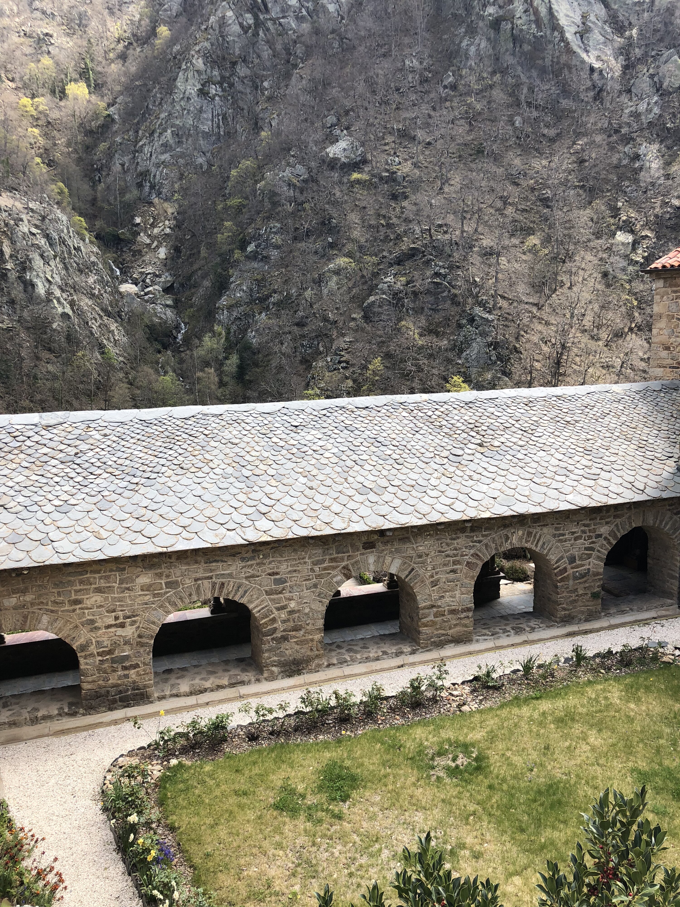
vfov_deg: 63.4
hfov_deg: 49.7
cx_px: 340
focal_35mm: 28
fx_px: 733
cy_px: 454
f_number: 1.8
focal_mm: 4
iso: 20
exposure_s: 1/470
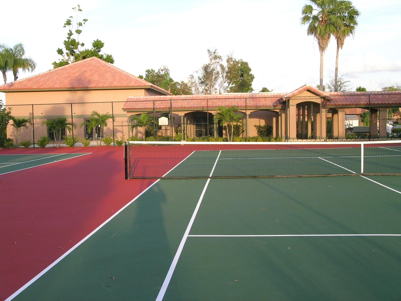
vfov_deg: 34.3
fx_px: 487
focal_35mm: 42
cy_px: 150
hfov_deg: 44.8
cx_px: 200
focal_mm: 8.7
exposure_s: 1/113
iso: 50
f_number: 5.1
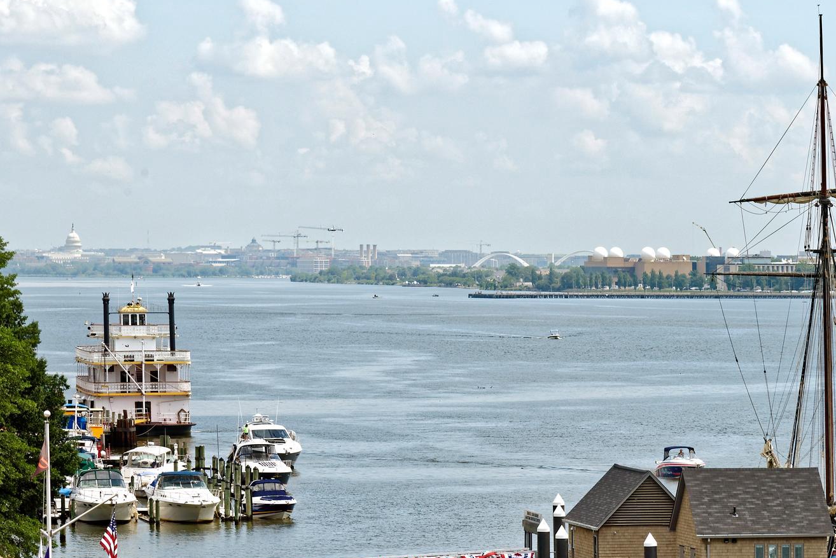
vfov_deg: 7.3
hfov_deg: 11.0
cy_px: 348
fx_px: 4344
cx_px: 509
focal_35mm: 187
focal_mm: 120
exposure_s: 1/400
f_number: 11
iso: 320
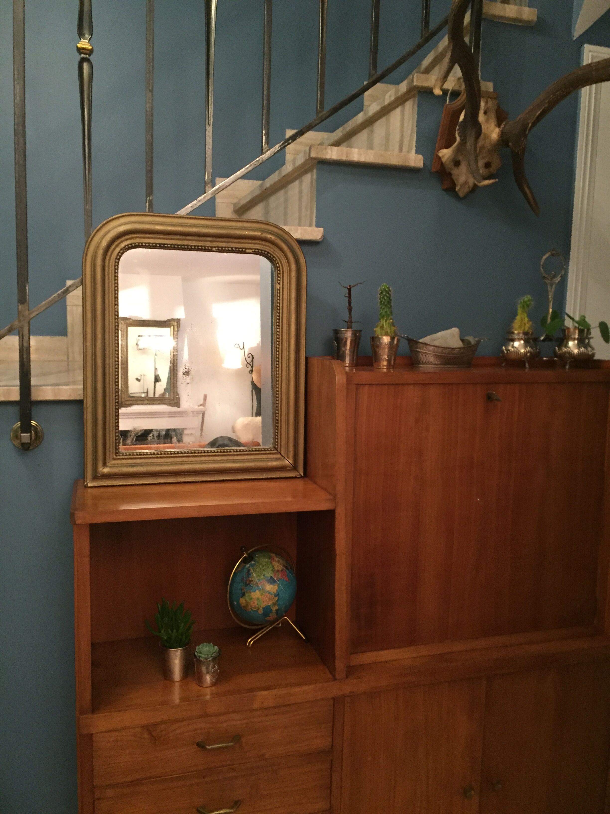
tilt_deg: -8.3
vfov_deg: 61.7
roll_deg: -1.1
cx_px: 305
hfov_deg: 48.2
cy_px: 407
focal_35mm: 29
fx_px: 681
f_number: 2.2
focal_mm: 4.15
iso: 250
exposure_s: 1/20
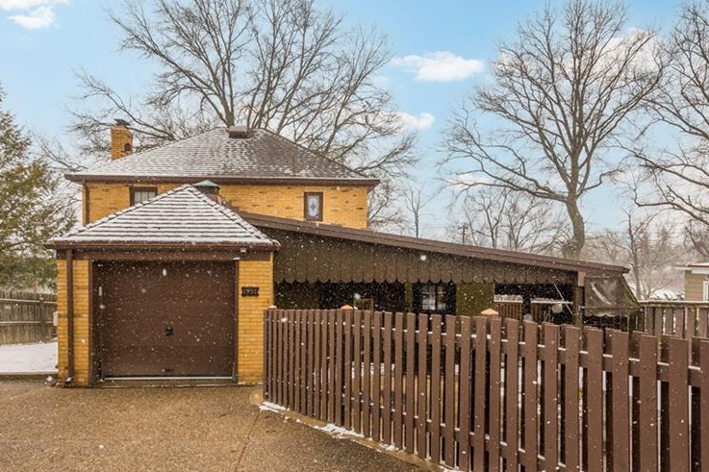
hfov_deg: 71.5
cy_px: 261
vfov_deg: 51.2
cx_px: 336
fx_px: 492
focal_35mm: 25
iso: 100
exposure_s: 1/500
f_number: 6.3
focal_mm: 12
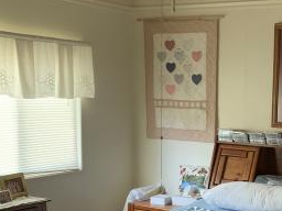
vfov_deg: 22.2
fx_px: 530
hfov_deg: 28.9
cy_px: 181
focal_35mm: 65
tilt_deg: -5.6
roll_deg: -2.2
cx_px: 240
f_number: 1.8
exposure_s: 1/30
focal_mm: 4.25
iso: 500
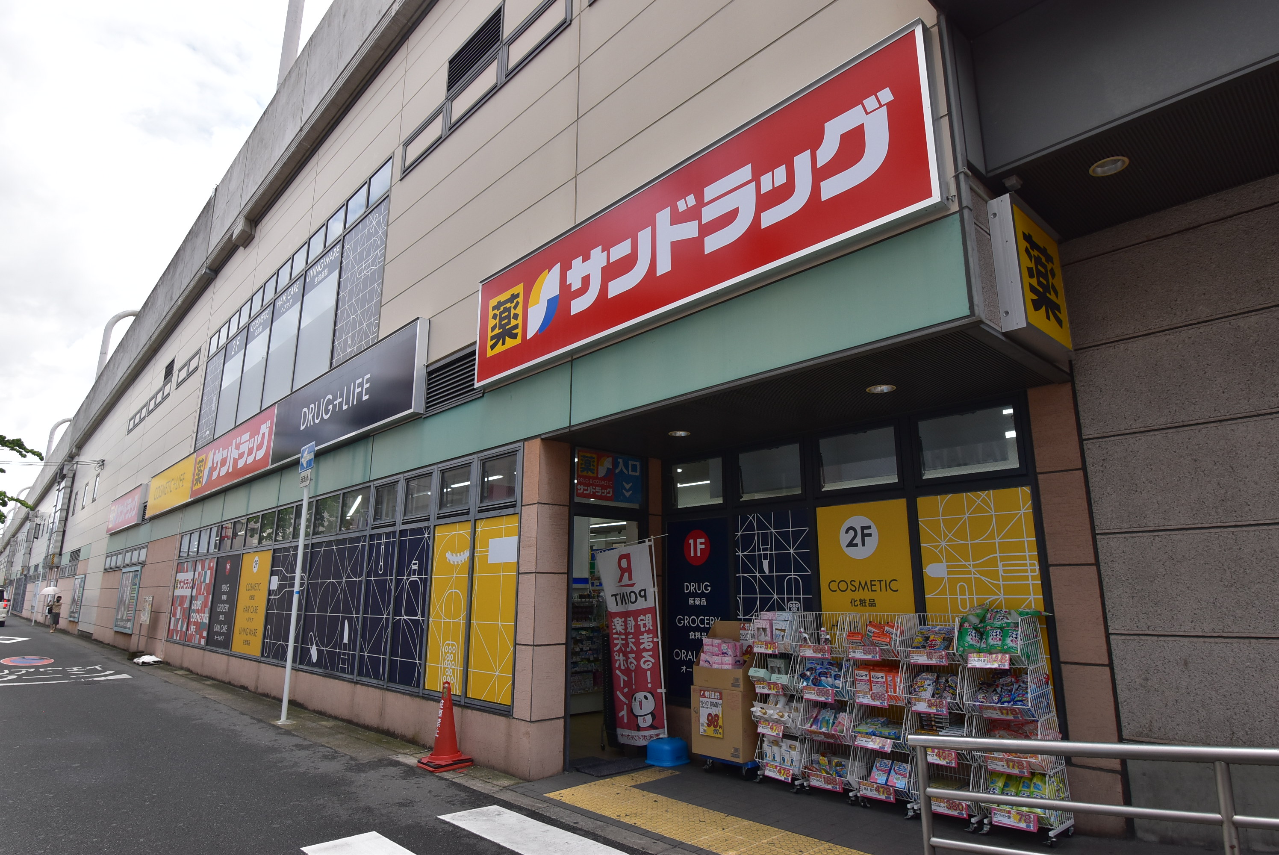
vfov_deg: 63.3
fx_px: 693
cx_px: 640
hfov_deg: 85.4
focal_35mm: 20
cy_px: 428
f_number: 11
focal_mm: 13
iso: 400
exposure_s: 1/400
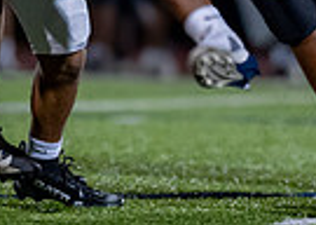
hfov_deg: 2.0
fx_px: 9060
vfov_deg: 1.4
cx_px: 177
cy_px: -140
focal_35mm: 1011
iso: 1250
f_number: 1.8
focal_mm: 135
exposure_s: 1/1250
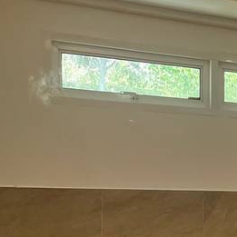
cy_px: 242
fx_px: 697
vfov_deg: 18.7
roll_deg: -1.6
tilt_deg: -4.2
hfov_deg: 16.6
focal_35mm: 90
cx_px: 406
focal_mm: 5.1
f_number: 1.6
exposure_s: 1/100
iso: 80
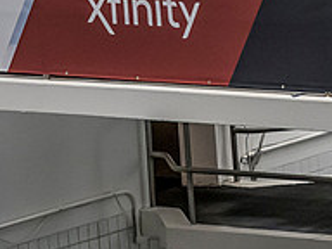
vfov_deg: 3.3
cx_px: 460
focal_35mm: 453
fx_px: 4345
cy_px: 257
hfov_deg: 4.4
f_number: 2.8
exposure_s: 1/1000
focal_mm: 75
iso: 4000
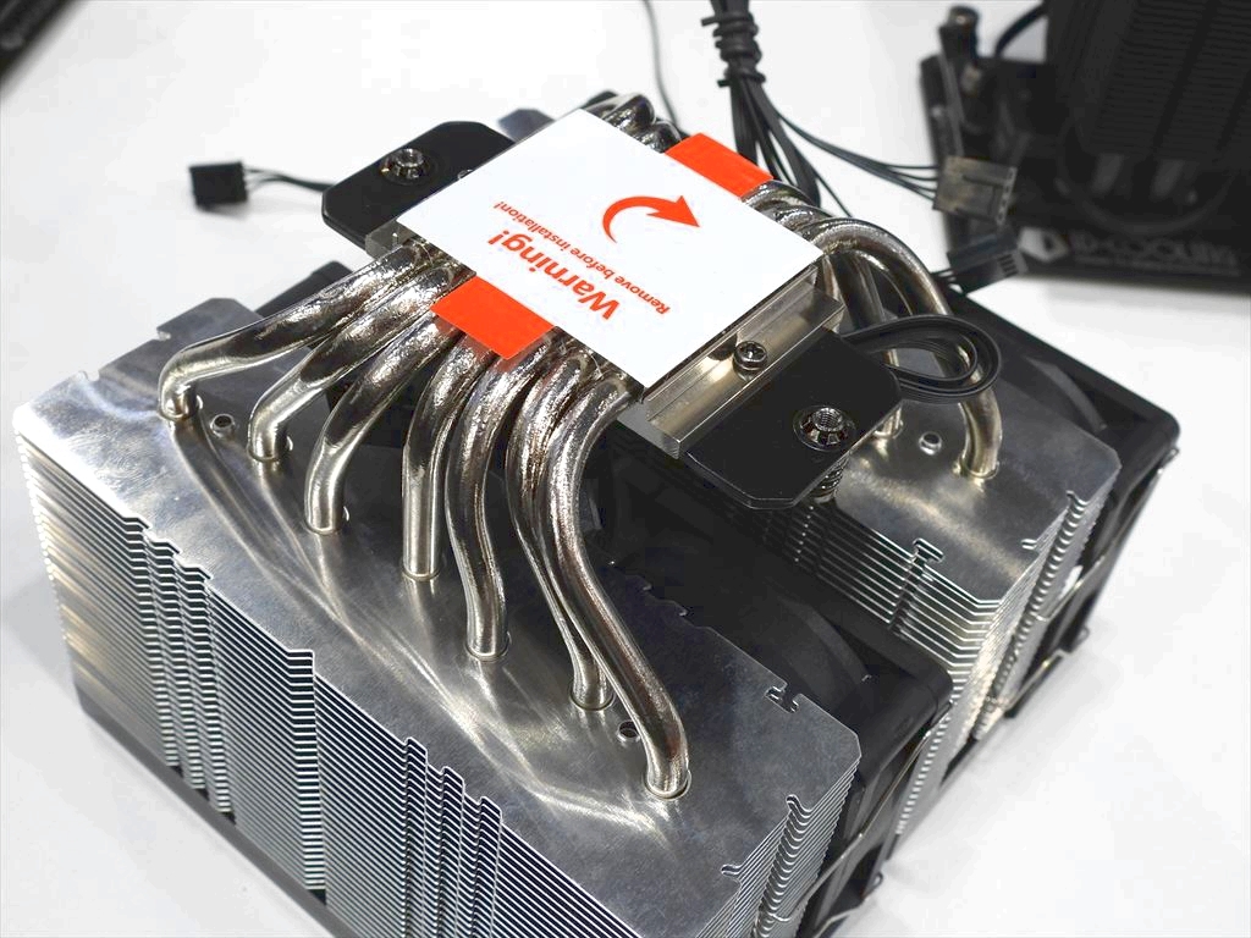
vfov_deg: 30.9
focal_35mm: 47
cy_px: 469
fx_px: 1699
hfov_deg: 40.4
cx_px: 626
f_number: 3.2
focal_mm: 8.4
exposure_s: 1/60
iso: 100
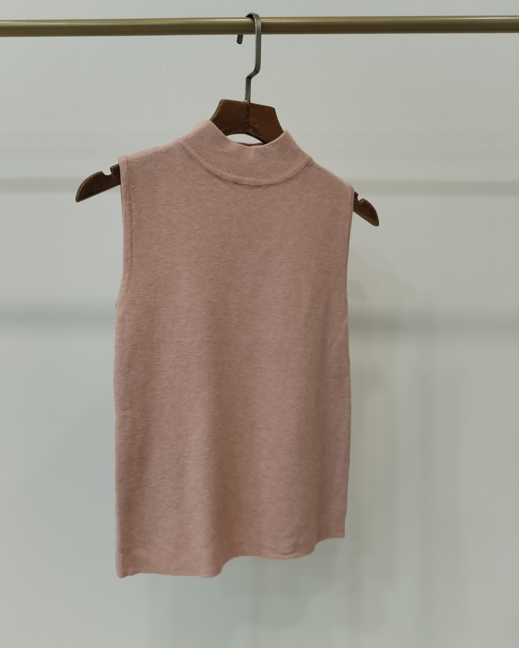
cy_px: 315
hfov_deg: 47.1
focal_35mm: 31
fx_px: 595
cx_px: 256
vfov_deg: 57.2
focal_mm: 4.75
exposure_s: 1/60
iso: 242
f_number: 1.8
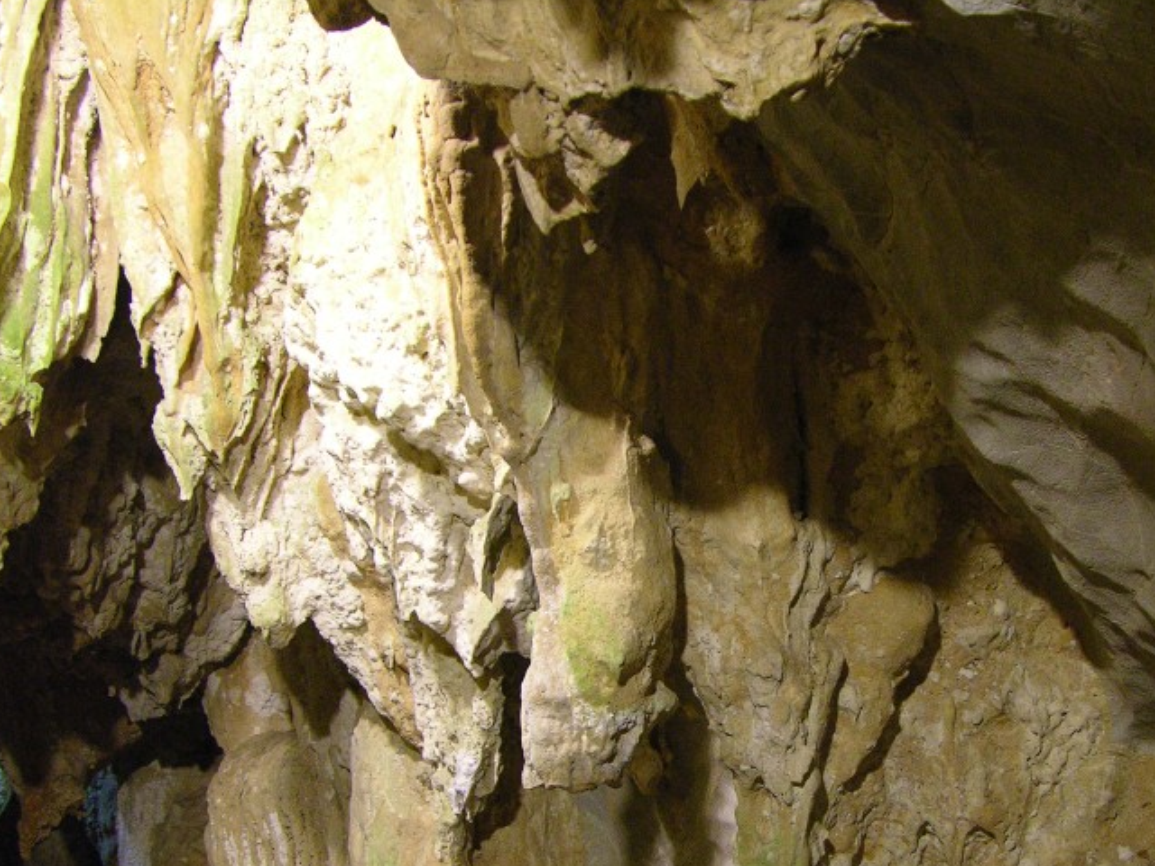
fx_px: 1869
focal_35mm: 56
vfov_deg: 25.7
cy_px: 673
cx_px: 709
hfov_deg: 34.2
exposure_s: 1/2.5
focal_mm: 8.9
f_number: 2.8
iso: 200
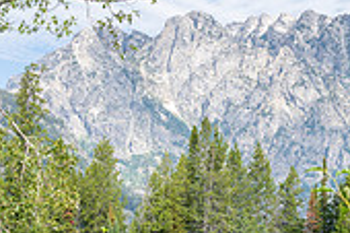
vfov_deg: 16.6
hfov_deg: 24.1
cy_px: 129
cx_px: 311
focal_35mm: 82
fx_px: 796
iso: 100
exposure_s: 1/1000
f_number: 2.8
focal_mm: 24
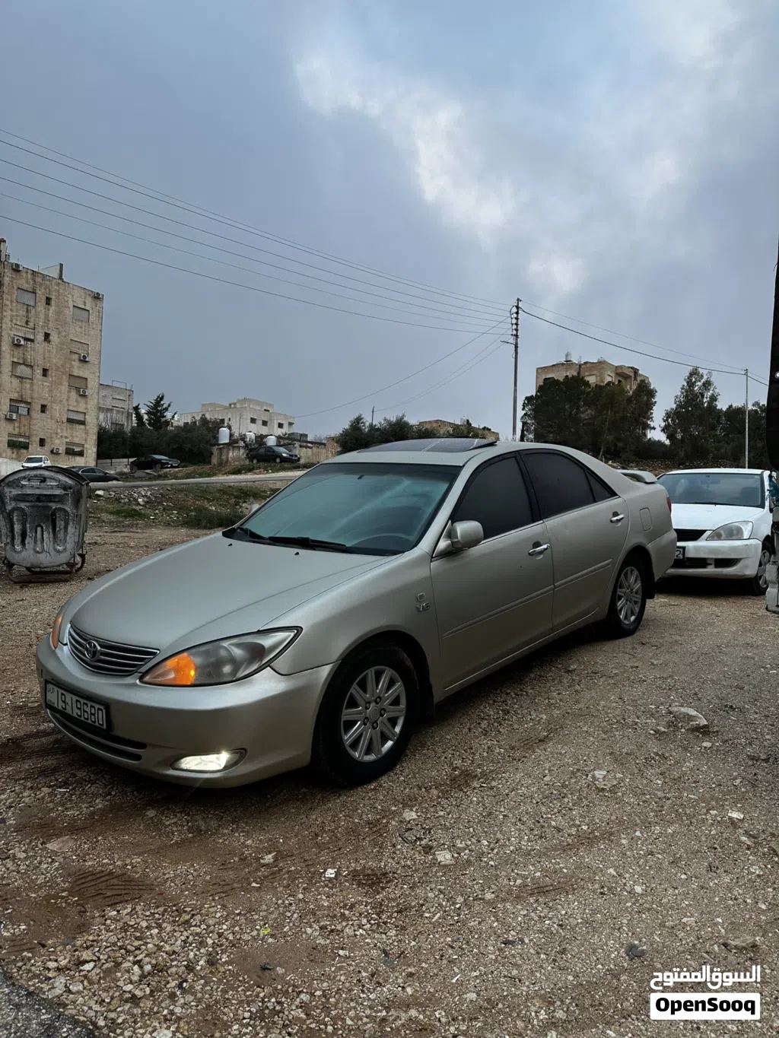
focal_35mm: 24
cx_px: 390
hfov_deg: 56.8
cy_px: 519
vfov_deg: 71.6
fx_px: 720
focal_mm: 6.86
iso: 64
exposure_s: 1/212
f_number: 1.78
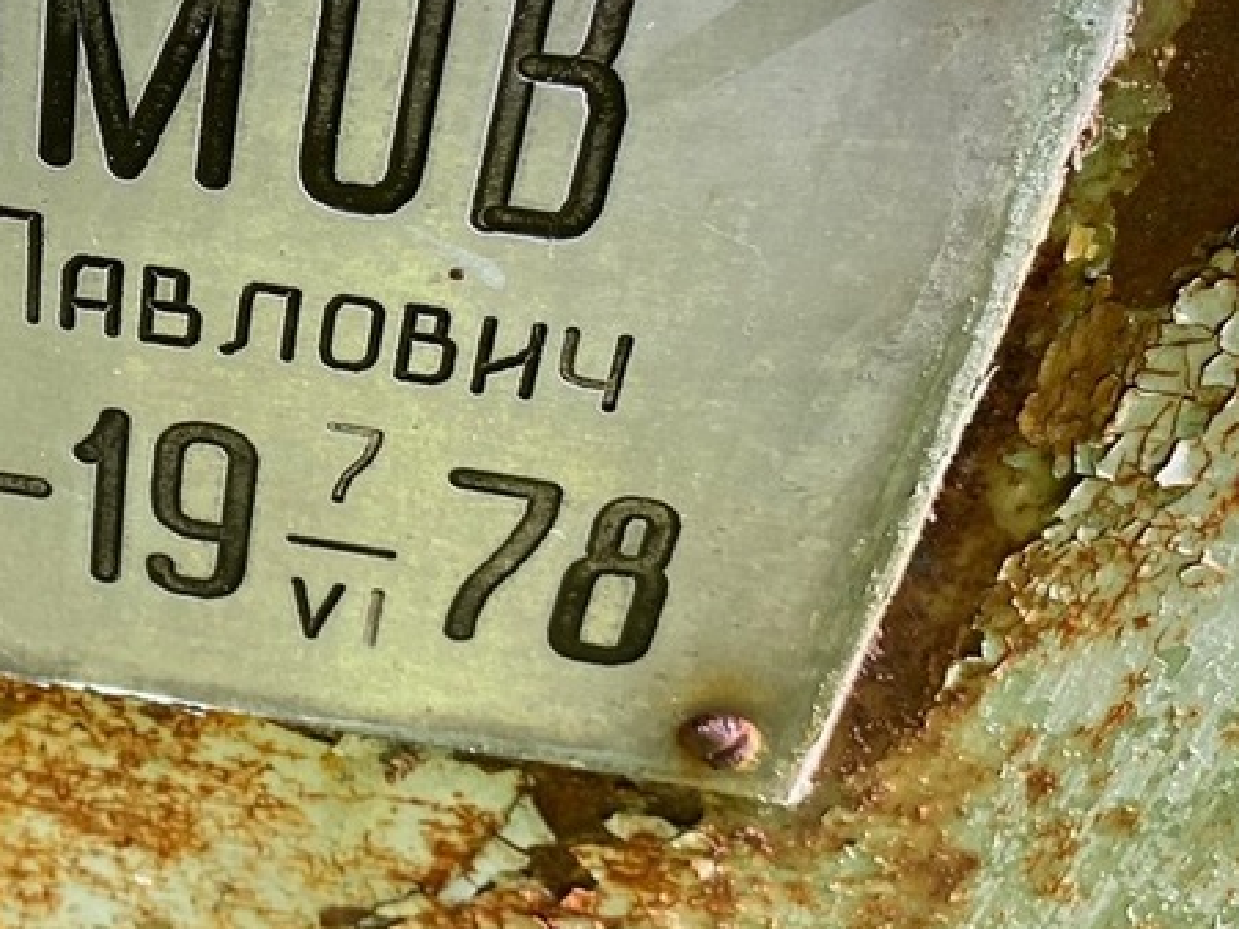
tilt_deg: -38.0
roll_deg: +3.0
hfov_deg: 31.2
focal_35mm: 59
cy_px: 118
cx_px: 126
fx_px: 2111
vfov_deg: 24.2
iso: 64
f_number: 1.8
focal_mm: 4.25
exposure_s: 1/122
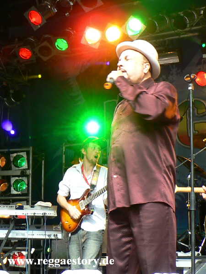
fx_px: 309
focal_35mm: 39
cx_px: 103
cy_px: 137
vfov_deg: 47.9
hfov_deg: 36.8
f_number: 2.8
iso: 64
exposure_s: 1/40
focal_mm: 6.8
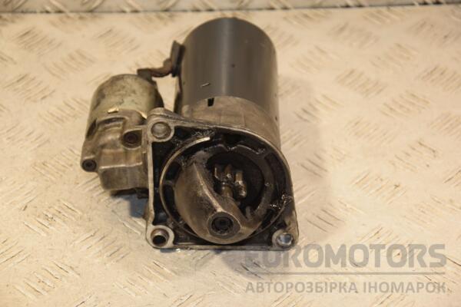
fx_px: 1441
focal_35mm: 112
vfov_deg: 12.2
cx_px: 230
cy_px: 154
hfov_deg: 18.2
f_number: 5.3
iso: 800
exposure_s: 1/200
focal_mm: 75
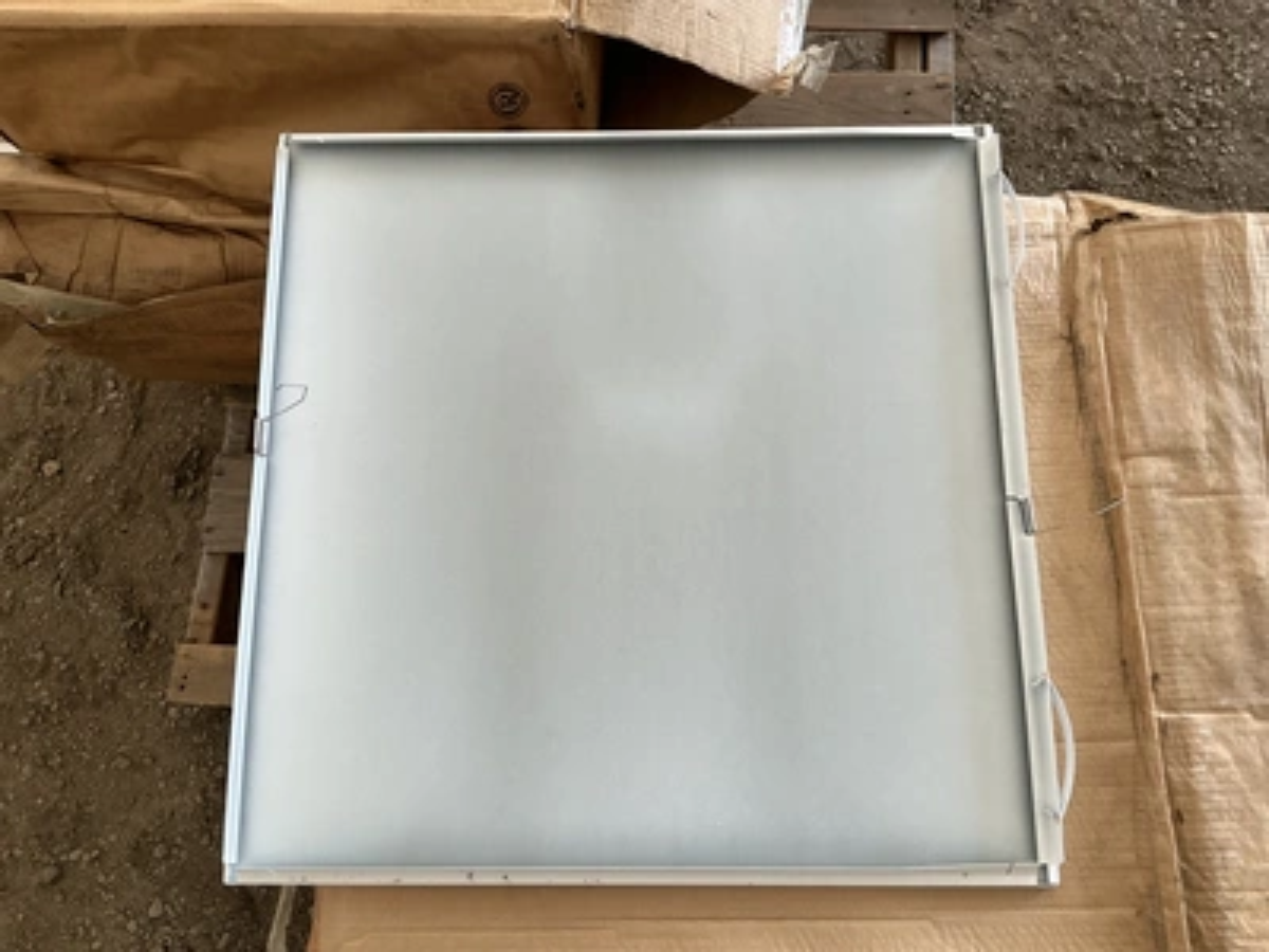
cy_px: 476
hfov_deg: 63.4
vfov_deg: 49.7
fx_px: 1026
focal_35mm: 28
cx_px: 634
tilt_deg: -73.1
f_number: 1.8
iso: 25
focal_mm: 3
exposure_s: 1/122
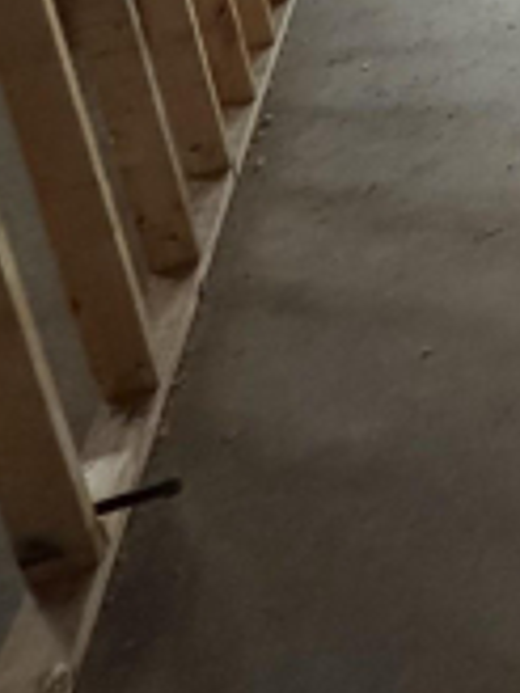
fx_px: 1142
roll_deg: +1.2
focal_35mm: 57
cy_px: -150
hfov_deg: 18.4
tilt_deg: -18.7
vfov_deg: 29.0
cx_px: 998
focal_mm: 2.22
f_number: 2.2
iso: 320
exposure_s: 1/60
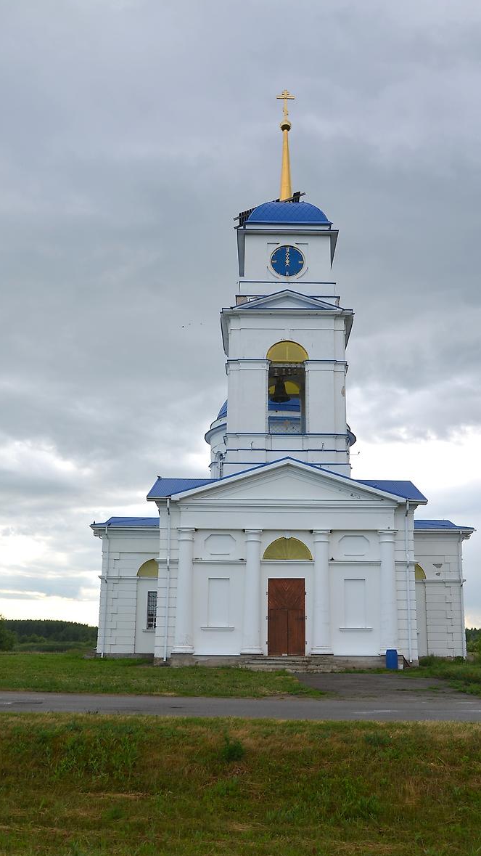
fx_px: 760
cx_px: 262
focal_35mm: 34
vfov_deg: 58.7
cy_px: 430
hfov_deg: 35.1
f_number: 8
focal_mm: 21
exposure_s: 1/250
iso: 125
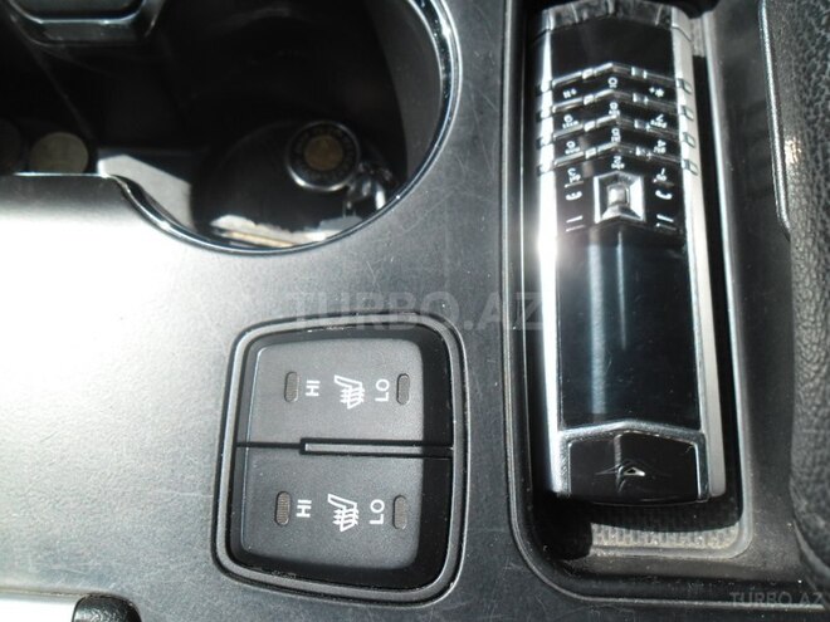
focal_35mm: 27
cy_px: 311
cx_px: 415
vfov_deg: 51.4
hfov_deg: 65.3
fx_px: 647
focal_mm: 4.9
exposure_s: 1/215
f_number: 3.5
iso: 80
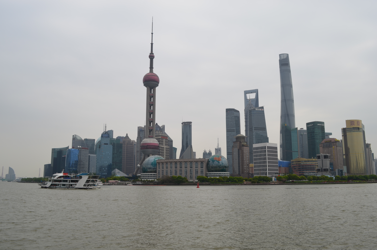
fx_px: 314
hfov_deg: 62.0
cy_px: 125
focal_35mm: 30
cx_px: 188
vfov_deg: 43.4
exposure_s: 1/125
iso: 100
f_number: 11
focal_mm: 20
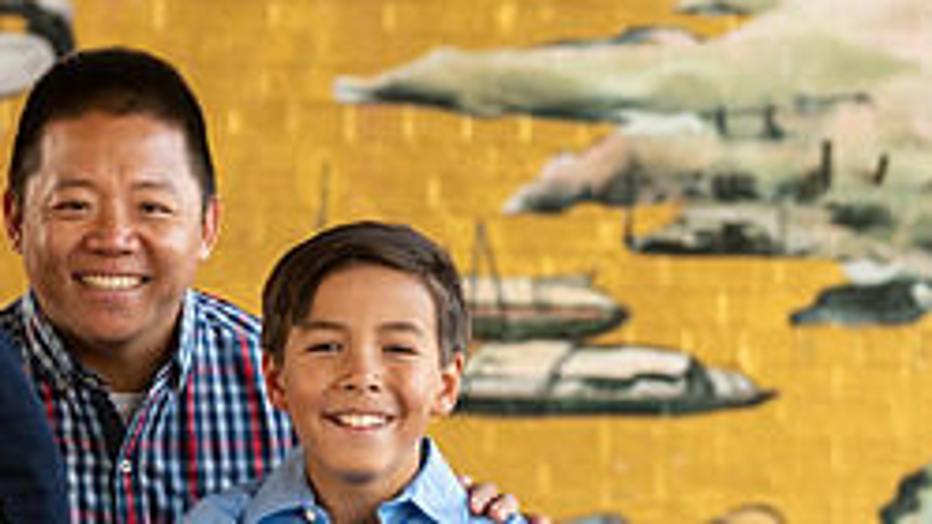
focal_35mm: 252
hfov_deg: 8.6
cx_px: 364
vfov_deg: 4.8
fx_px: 6227
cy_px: 256
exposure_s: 1/200
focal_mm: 95
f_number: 3.5
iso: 400
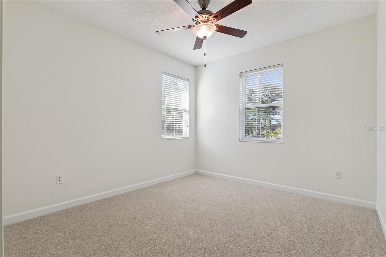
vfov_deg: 73.7
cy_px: 128
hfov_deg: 96.7
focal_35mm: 16
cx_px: 193
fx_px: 172
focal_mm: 16
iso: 800
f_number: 10
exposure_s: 1/125
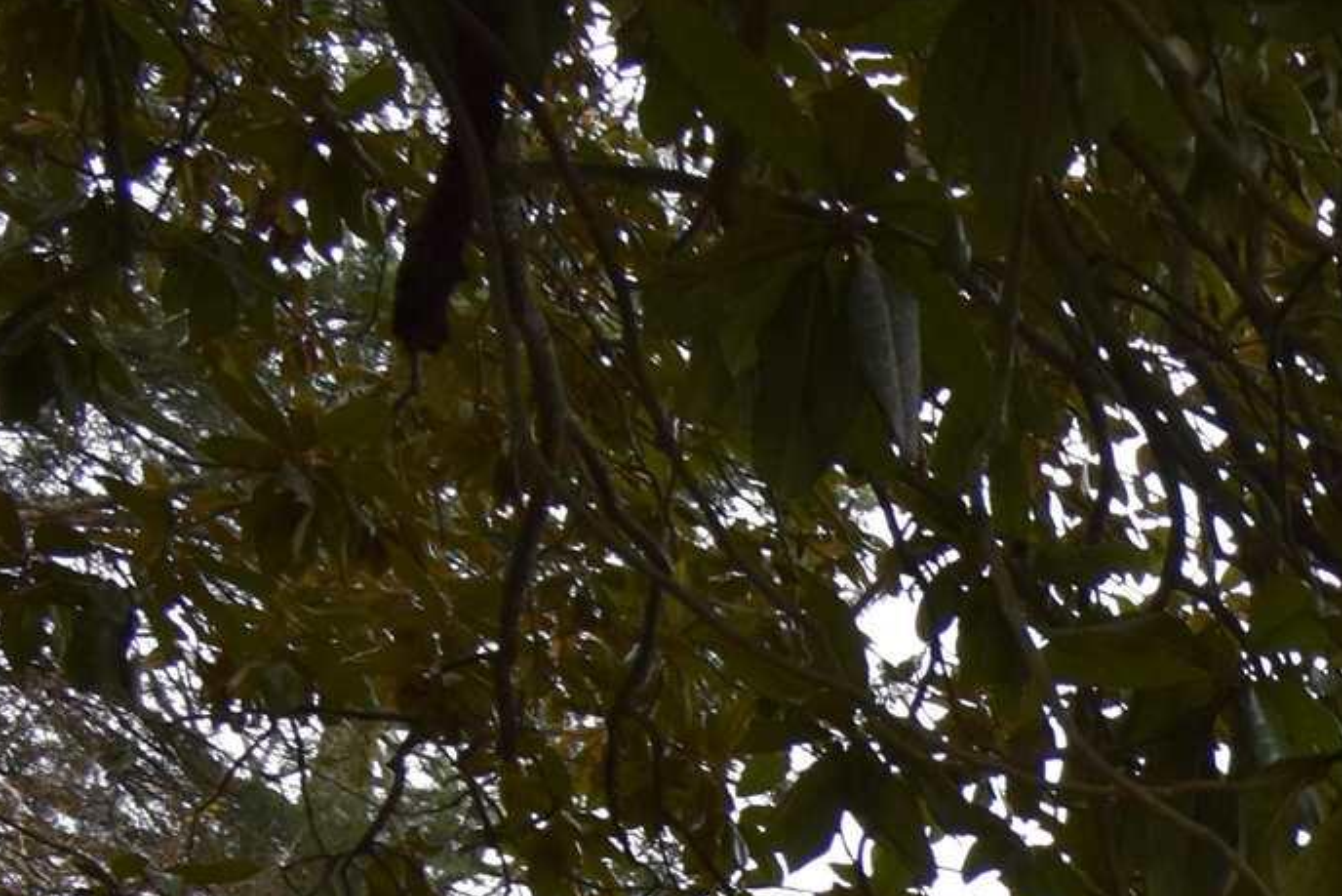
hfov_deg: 22.6
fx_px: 2498
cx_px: 2175
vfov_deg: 15.9
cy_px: 1792
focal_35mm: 67
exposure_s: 1/200
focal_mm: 10
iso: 250
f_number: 5
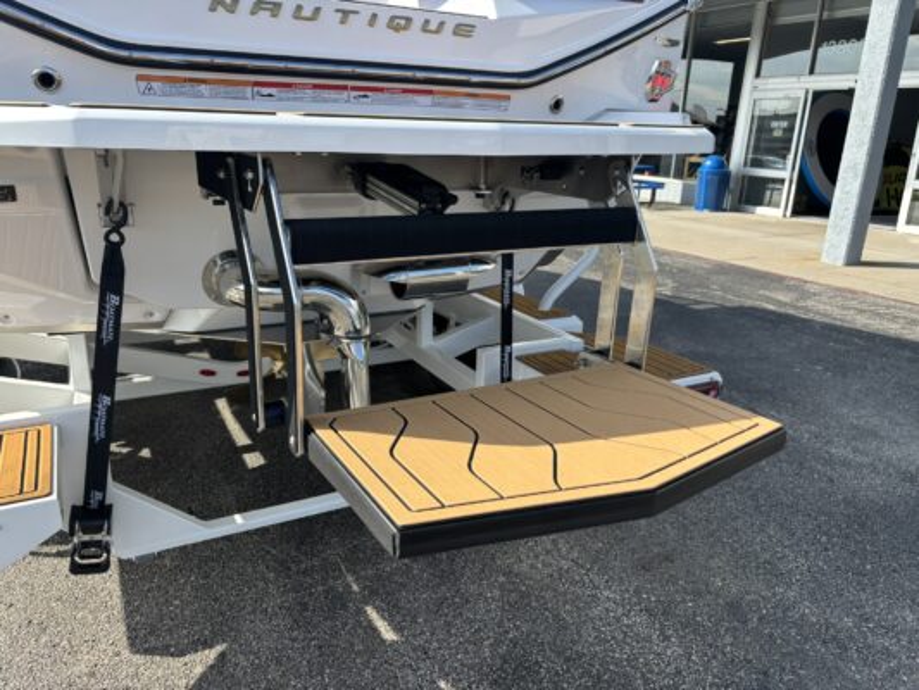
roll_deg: -2.2
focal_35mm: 26
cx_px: 460
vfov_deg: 53.1
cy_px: 345
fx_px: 690
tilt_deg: -14.0
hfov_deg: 67.3
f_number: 1.6
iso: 50
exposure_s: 1/1543
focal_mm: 5.96
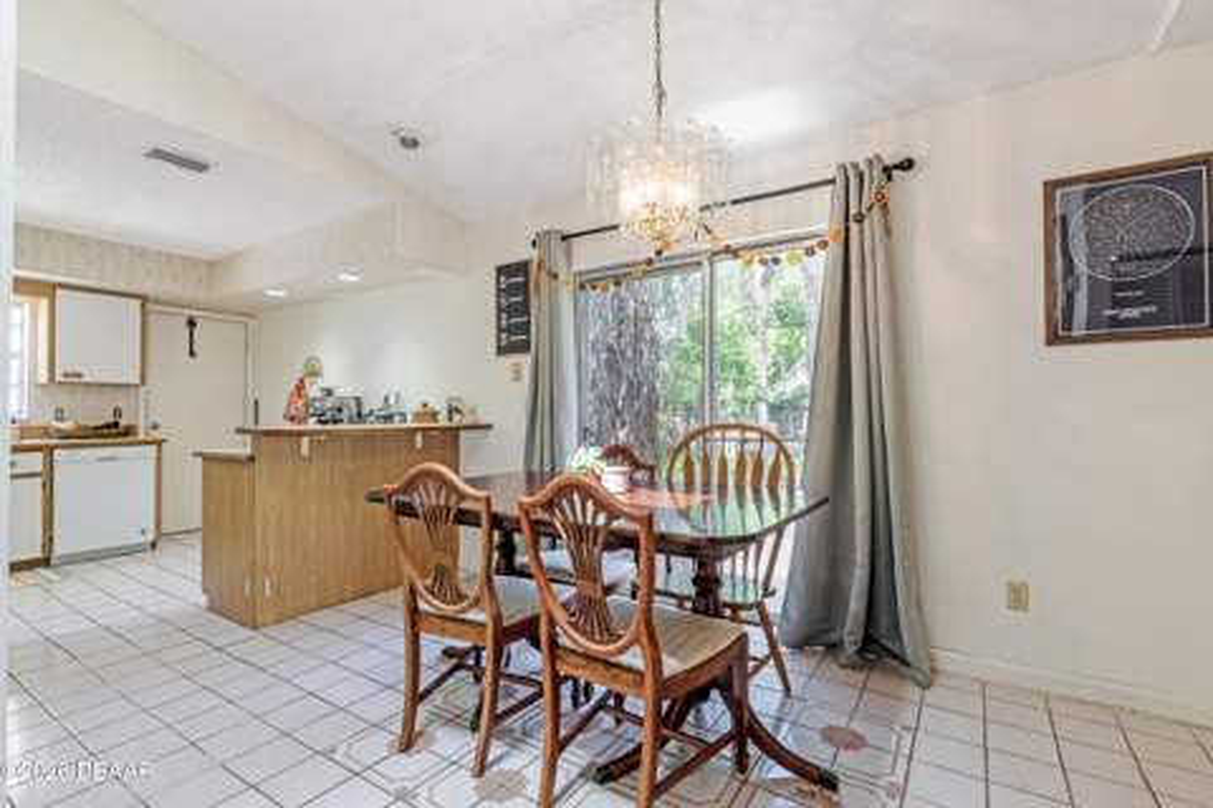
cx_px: 606
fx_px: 556
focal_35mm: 16
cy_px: 404
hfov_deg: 95.0
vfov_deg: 72.1
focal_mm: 11
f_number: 9
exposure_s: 1/160
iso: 250
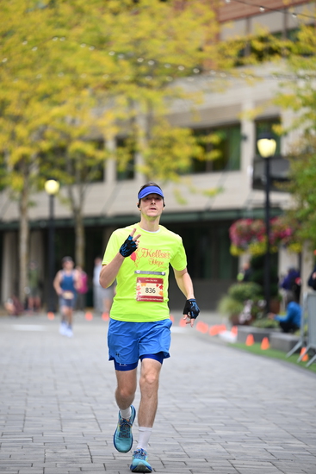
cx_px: 158
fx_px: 2237
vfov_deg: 12.1
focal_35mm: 170
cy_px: 237
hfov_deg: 8.1
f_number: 2.8
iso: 640
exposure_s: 1/2000
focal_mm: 170
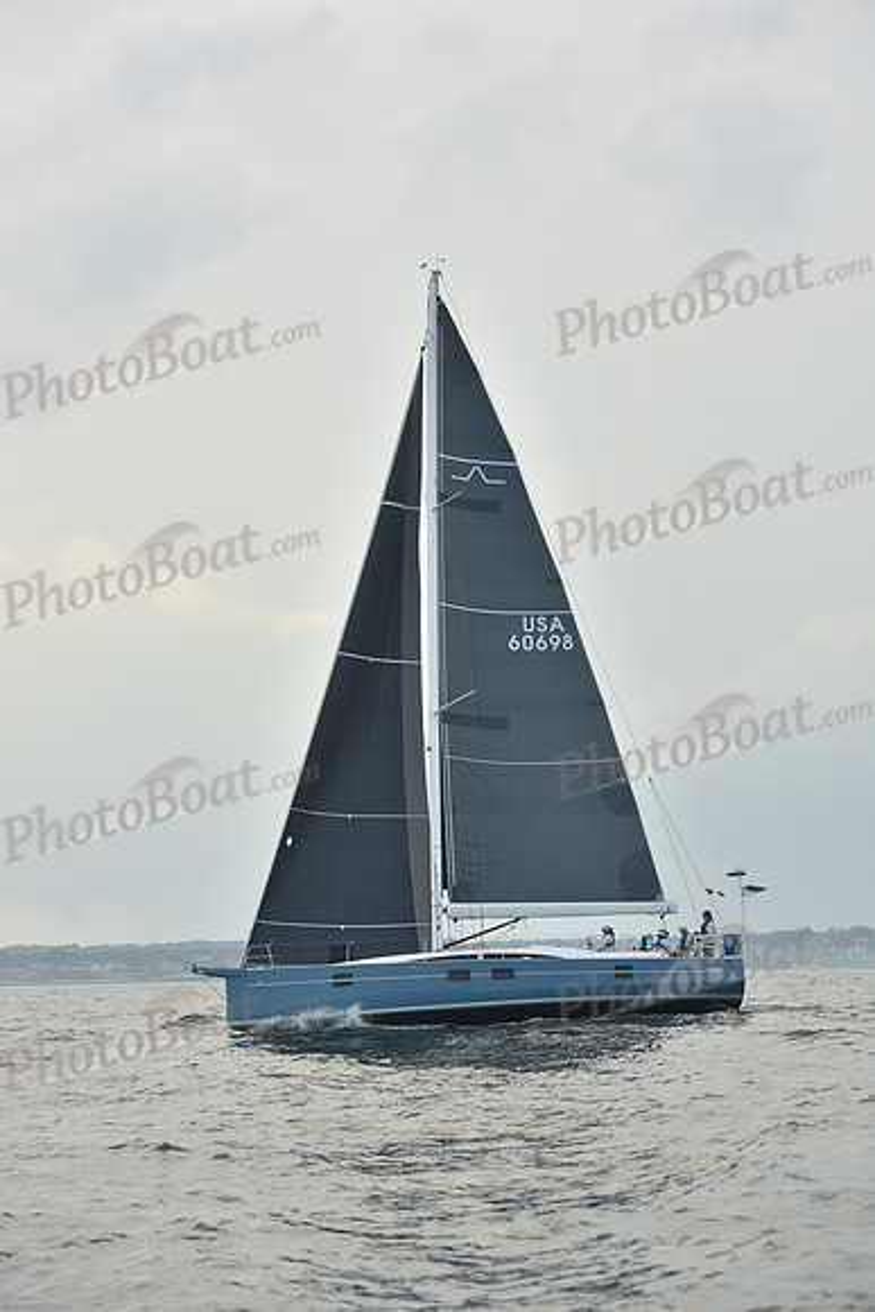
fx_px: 3461
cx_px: 438
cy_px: 656
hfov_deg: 14.4
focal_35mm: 95
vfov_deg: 21.5
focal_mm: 95
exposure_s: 1/800
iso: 250
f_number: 6.3
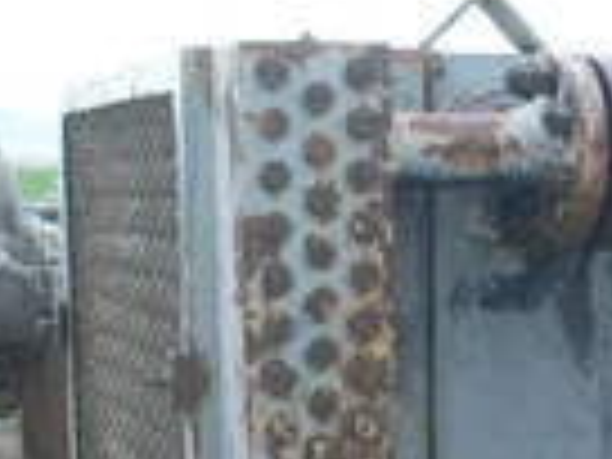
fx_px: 1980
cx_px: 742
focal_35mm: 112
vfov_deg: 13.0
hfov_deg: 16.8
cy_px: 495
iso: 80
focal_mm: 6.3
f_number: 3
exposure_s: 1/250
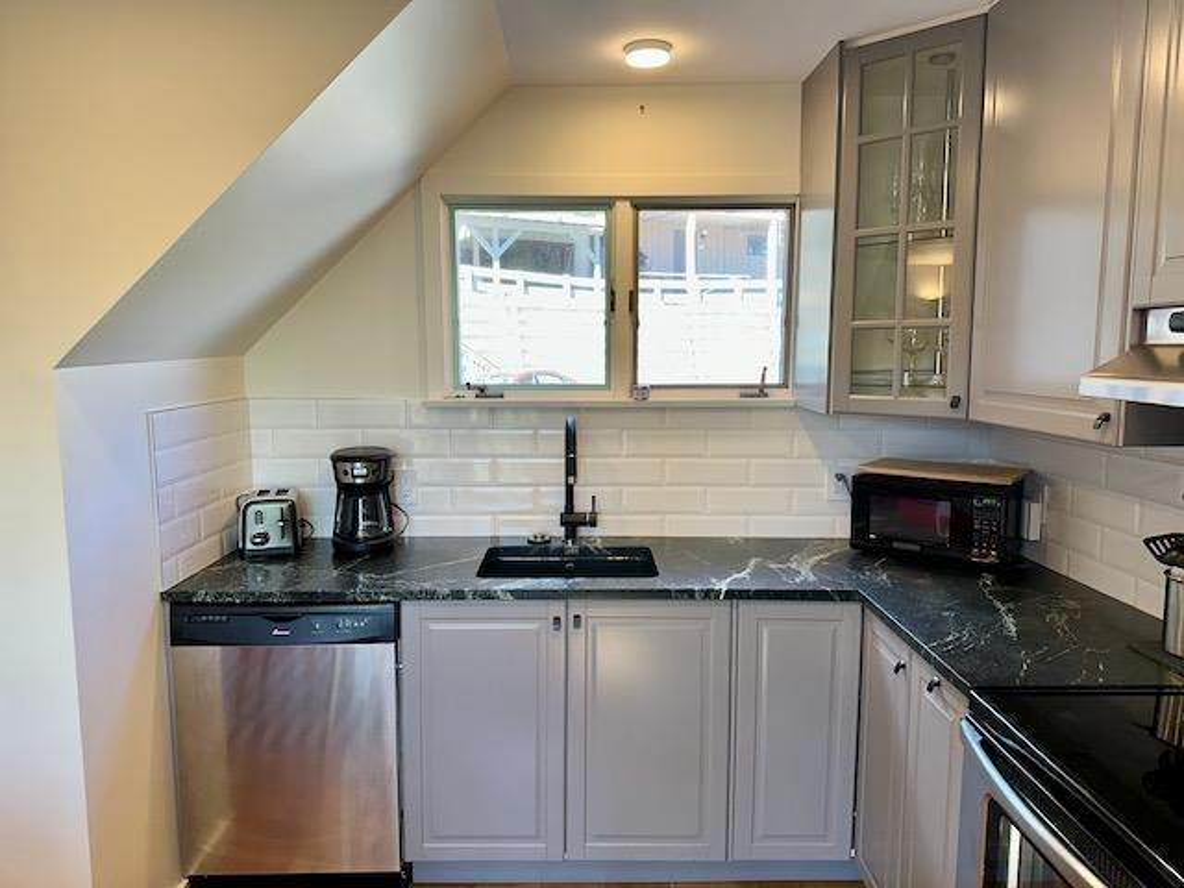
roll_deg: +0.0
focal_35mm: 24
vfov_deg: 56.8
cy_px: 444
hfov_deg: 71.6
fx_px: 821
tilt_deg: -6.7
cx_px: 592
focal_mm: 6.86
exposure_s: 1/120
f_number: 1.78
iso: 125
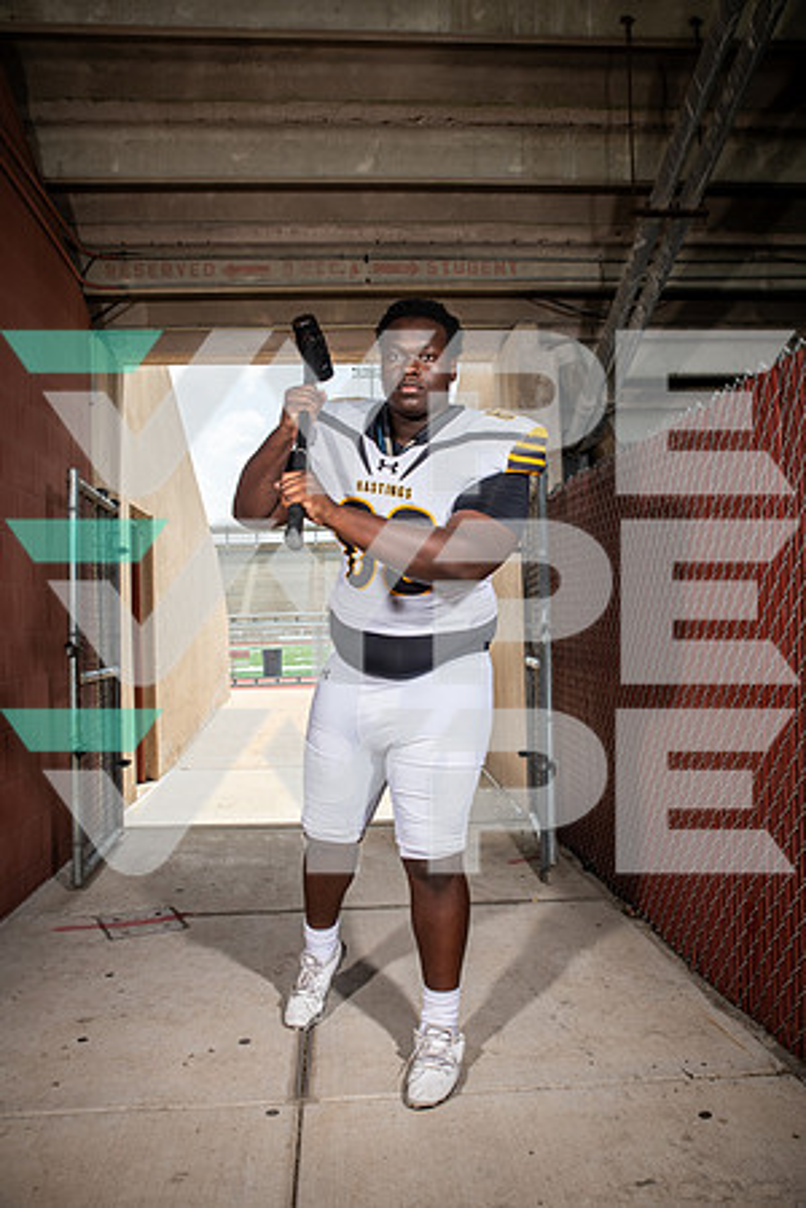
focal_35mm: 30
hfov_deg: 43.6
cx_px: 403
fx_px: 1007
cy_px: 604
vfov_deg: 61.9
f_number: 7.1
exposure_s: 1/400
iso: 160
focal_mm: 30
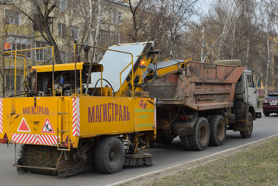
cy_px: 87
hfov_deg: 42.2
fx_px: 360
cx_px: 134
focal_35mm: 47
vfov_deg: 28.9
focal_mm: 27
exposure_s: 1/800
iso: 200
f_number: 5.6
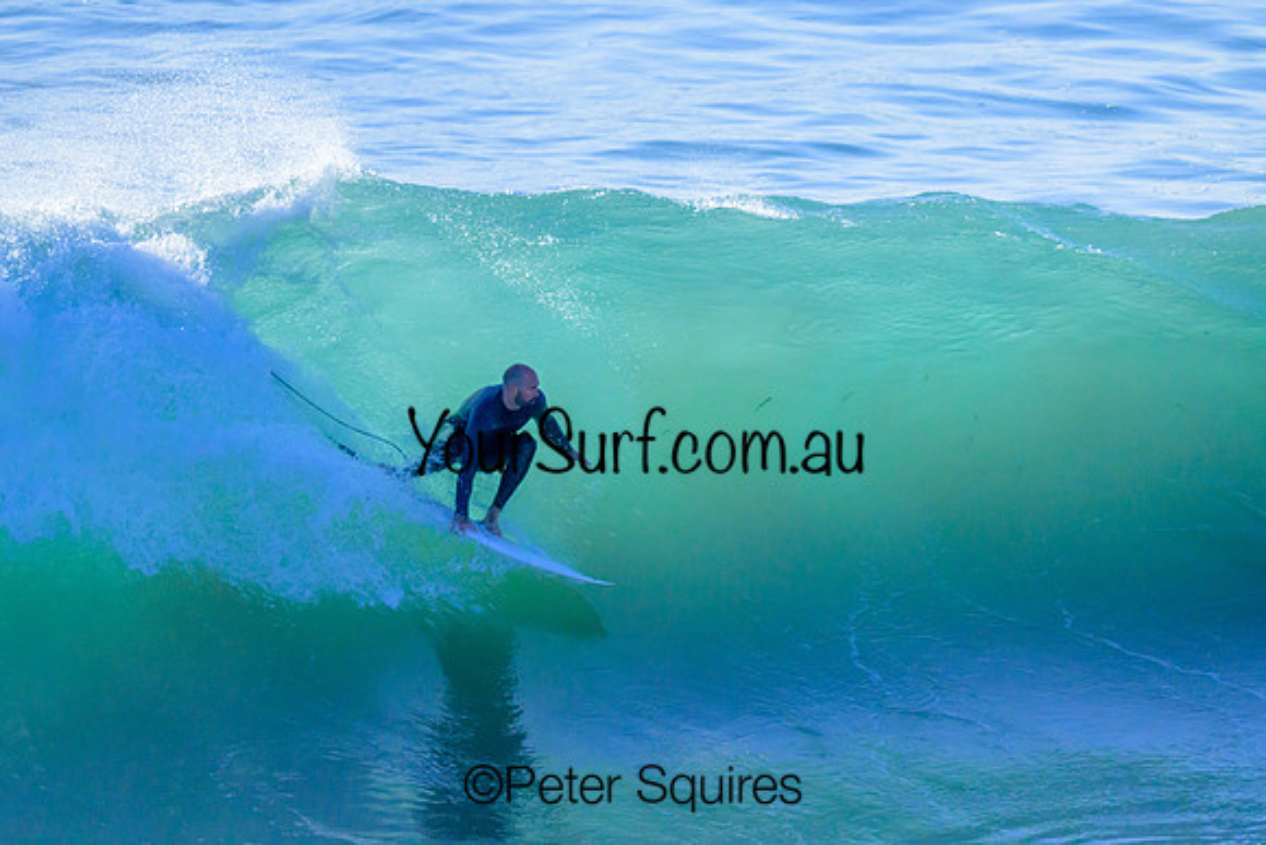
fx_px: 28139
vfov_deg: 1.7
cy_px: 422
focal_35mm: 800
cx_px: 633
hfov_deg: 2.6
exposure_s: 1/2000
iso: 3600
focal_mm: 800
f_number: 6.3
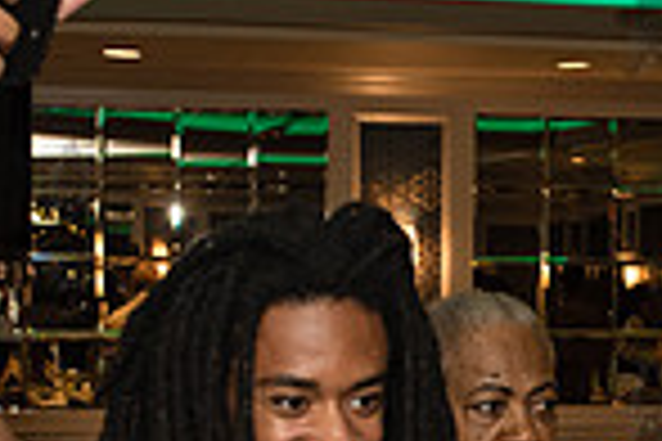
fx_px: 2151
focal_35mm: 117
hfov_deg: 17.3
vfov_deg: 11.6
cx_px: 541
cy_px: 419
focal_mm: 26
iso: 1600
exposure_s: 1/200
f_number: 3.5
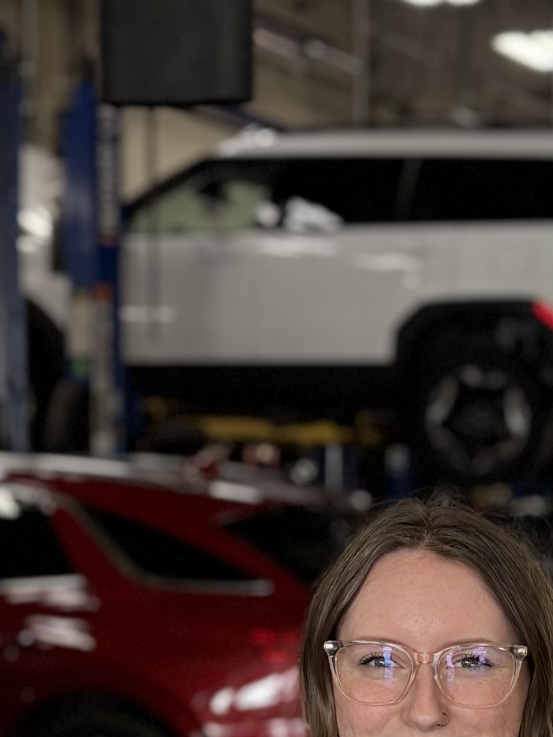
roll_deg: -0.9
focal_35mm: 110
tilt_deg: -5.9
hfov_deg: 13.3
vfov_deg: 17.5
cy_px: 721
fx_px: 2342
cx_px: 528
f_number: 1.6
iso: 125
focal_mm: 5.96
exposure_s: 1/120
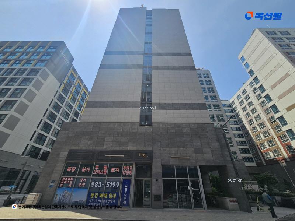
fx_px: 111
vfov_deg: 89.9
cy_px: 110
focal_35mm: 13
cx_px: 148
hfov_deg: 106.2
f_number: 2.2
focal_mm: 2.2
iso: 50
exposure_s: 1/3034
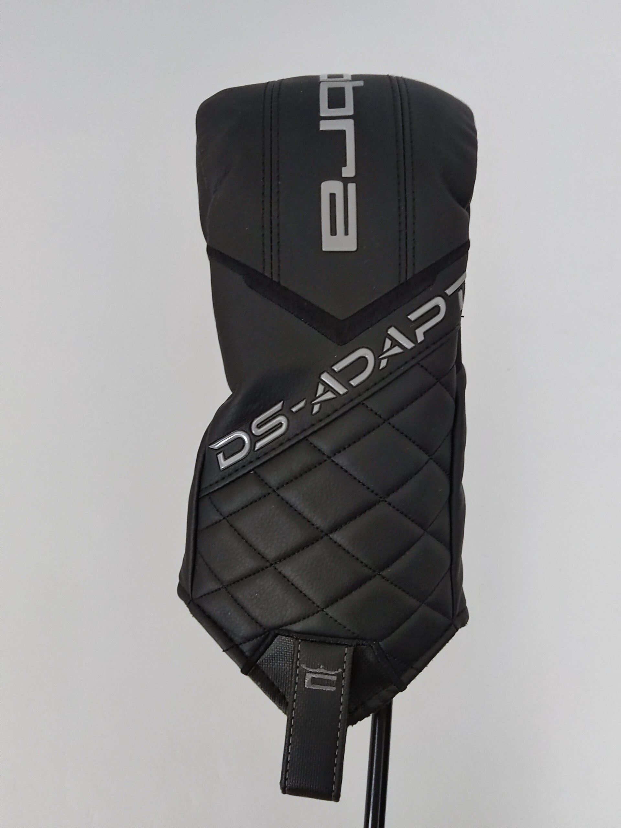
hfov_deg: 45.4
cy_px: 414
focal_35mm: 31
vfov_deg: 58.4
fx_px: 742
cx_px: 310
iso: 1094
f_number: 1.79
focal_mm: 4.71
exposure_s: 1/33
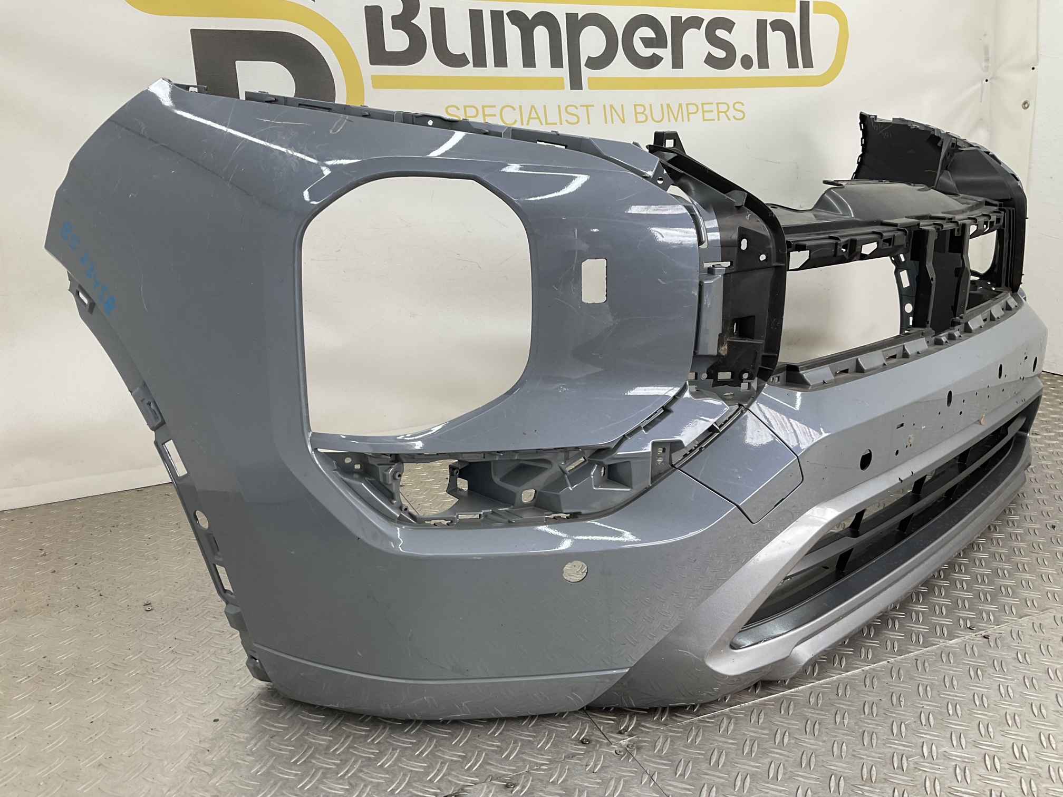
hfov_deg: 61.7
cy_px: 398
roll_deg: +0.8
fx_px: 891
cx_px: 532
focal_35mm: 29
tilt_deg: -14.7
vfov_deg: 48.2
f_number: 1.8
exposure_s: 1/100
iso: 16
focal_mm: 3
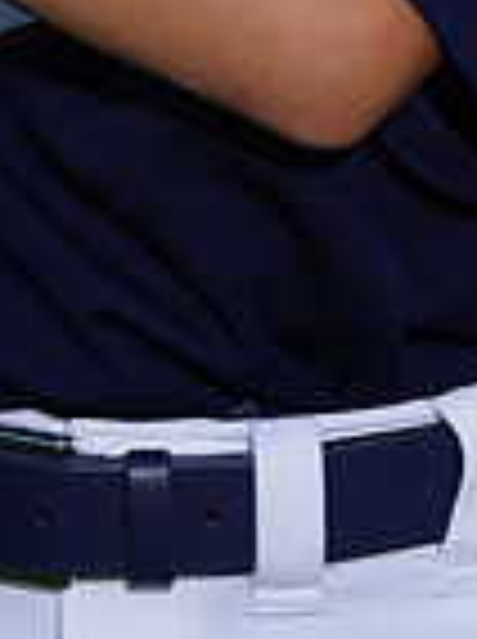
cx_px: 214
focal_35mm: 995
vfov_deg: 2.0
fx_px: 18336
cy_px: -580
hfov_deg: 1.5
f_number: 8
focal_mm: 253
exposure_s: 1/250
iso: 160
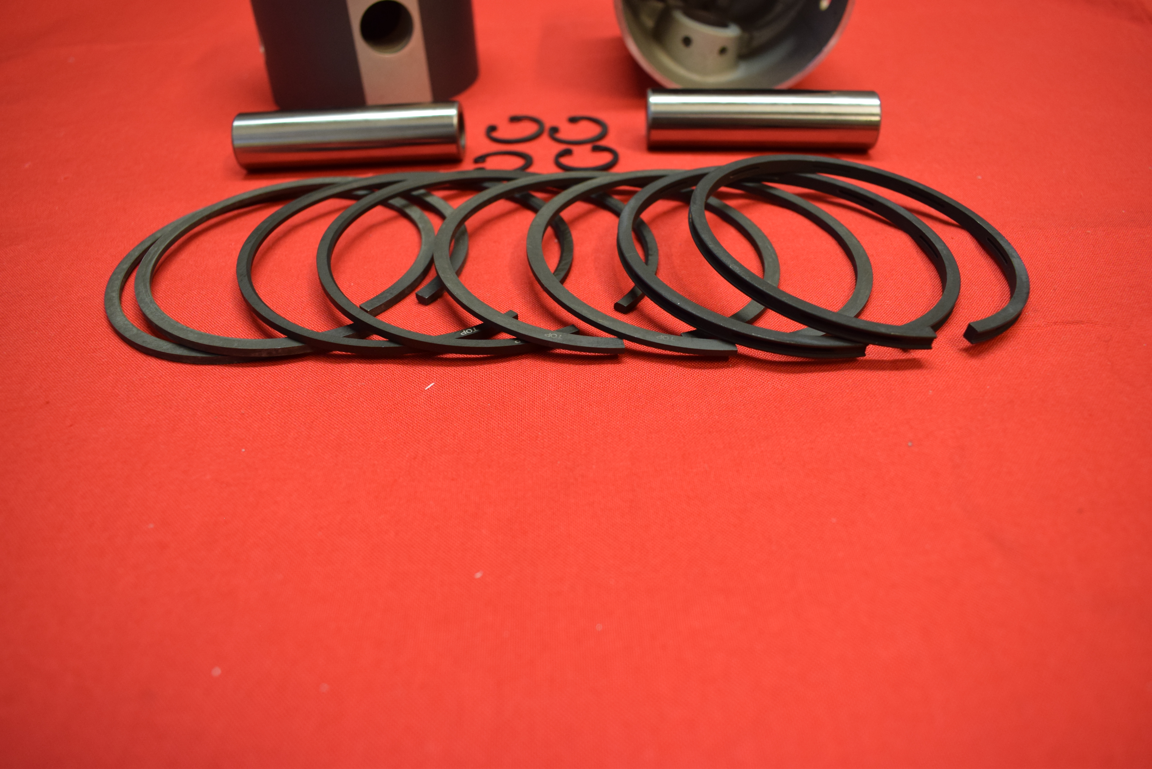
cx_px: 576
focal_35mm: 27
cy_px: 384
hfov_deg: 67.4
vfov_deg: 48.0
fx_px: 864
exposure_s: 1/60
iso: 800
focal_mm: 18
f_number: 5
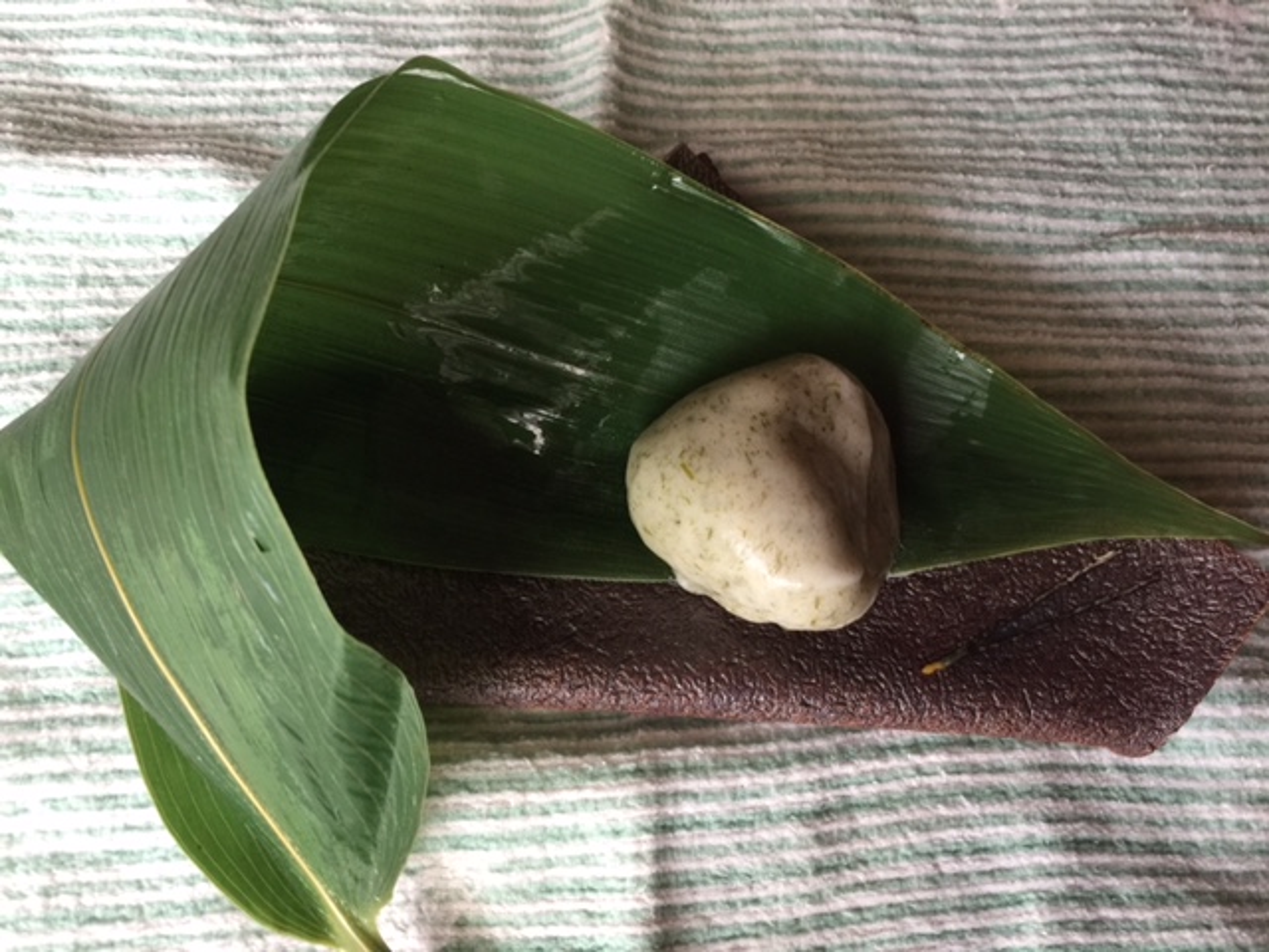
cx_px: 634
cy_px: 476
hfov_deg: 61.7
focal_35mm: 29
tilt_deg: -70.4
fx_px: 1063
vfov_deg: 48.2
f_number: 2.2
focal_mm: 4.15
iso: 64
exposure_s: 1/15
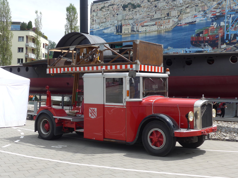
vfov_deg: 29.7
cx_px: 119
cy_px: 89
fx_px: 337
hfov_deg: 38.9
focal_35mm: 49
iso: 80
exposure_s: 1/1000
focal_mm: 10.1
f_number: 3.2
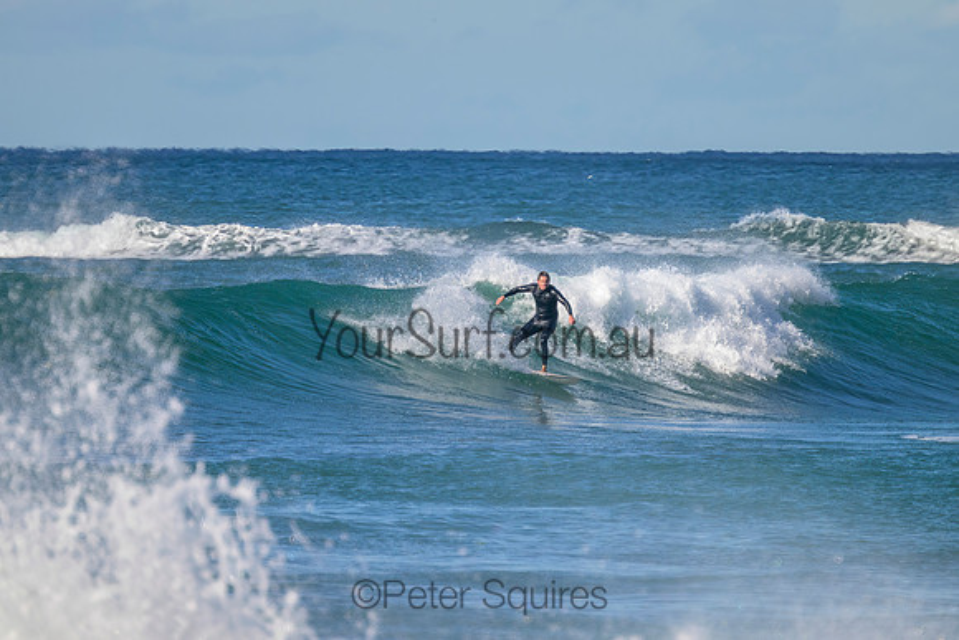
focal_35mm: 833
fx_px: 22203
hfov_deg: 2.5
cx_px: 480
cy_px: 320
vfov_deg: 1.7
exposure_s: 1/2000
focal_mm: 800
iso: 1000
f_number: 11
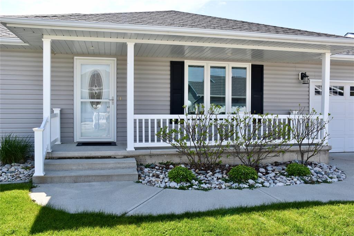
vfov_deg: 43.6
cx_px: 177
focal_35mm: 30
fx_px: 295
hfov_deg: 61.9
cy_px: 118
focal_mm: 20
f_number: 8
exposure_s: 1/250
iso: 200
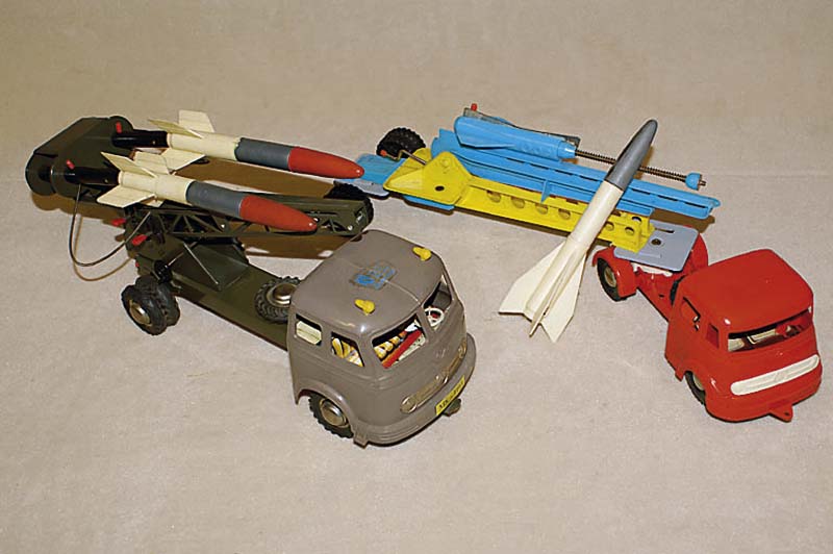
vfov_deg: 31.8
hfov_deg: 46.4
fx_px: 971
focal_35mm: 42
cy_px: 277
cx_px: 416
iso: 100
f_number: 7.1
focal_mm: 28
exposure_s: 1/60
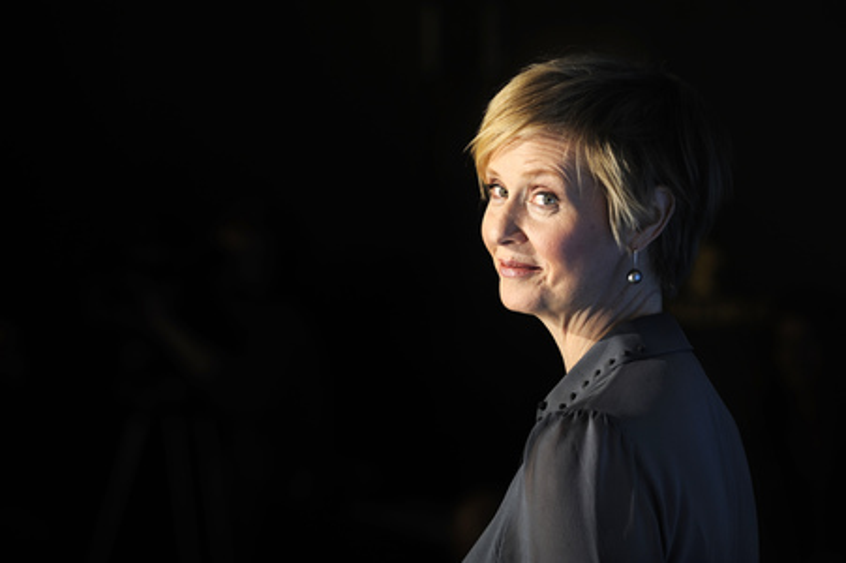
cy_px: 282
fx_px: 3992
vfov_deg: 8.1
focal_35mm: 170
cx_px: 423
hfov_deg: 12.1
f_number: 5
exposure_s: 1/320
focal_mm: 170
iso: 200
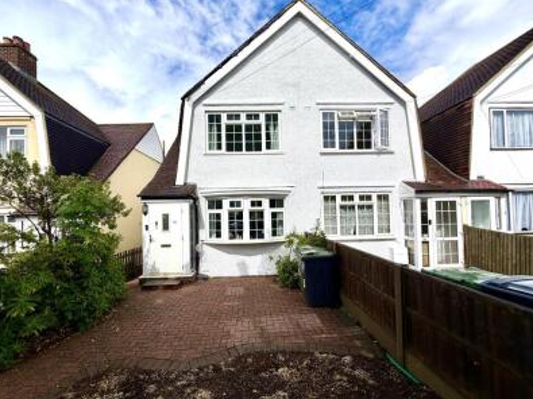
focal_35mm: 15
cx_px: 256
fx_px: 231
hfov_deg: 98.1
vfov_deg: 81.7
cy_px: 206
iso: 20
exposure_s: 1/1613
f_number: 2.2
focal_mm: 2.22
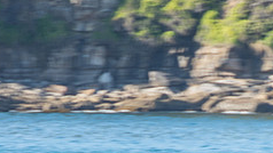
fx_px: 11092
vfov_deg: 0.8
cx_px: 214
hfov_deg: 1.4
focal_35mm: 1532
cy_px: 196
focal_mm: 400
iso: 100
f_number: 16
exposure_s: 1/30
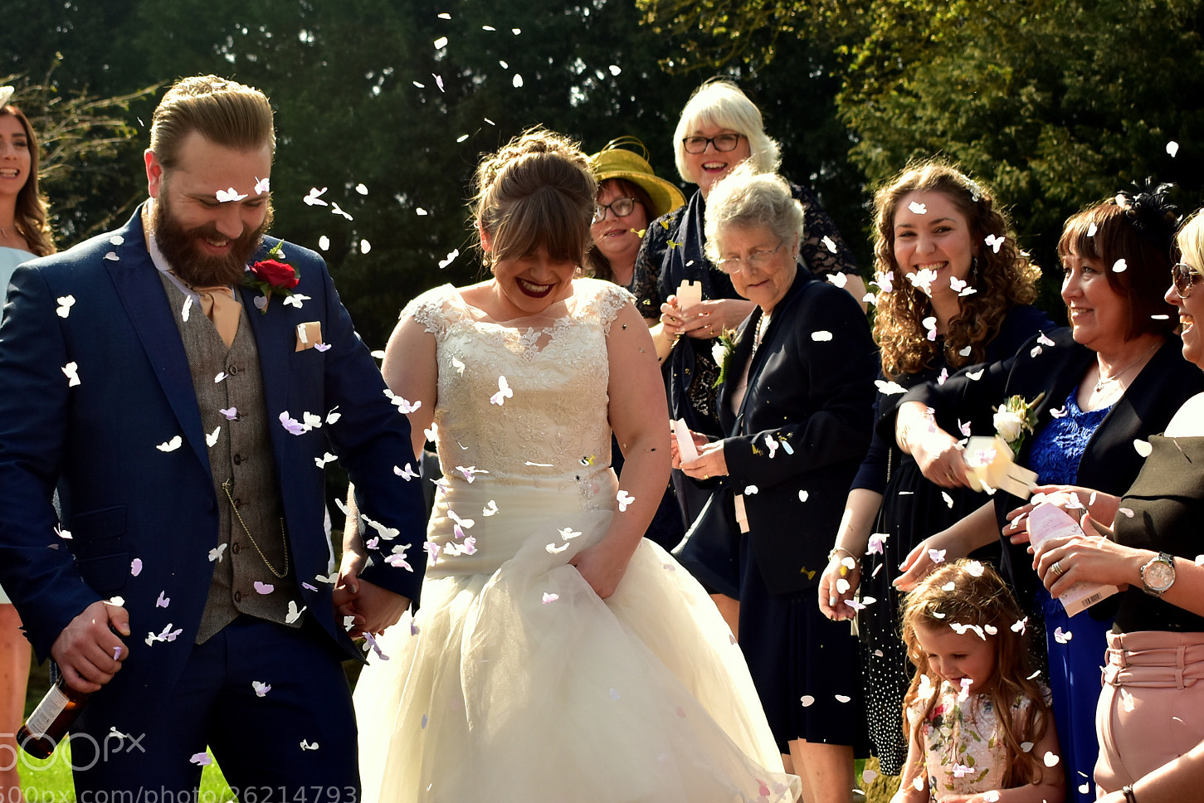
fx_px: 1438
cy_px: 419
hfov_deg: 45.4
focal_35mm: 43
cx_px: 603
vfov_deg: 31.2
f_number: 4
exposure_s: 1/320
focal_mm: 26
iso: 100
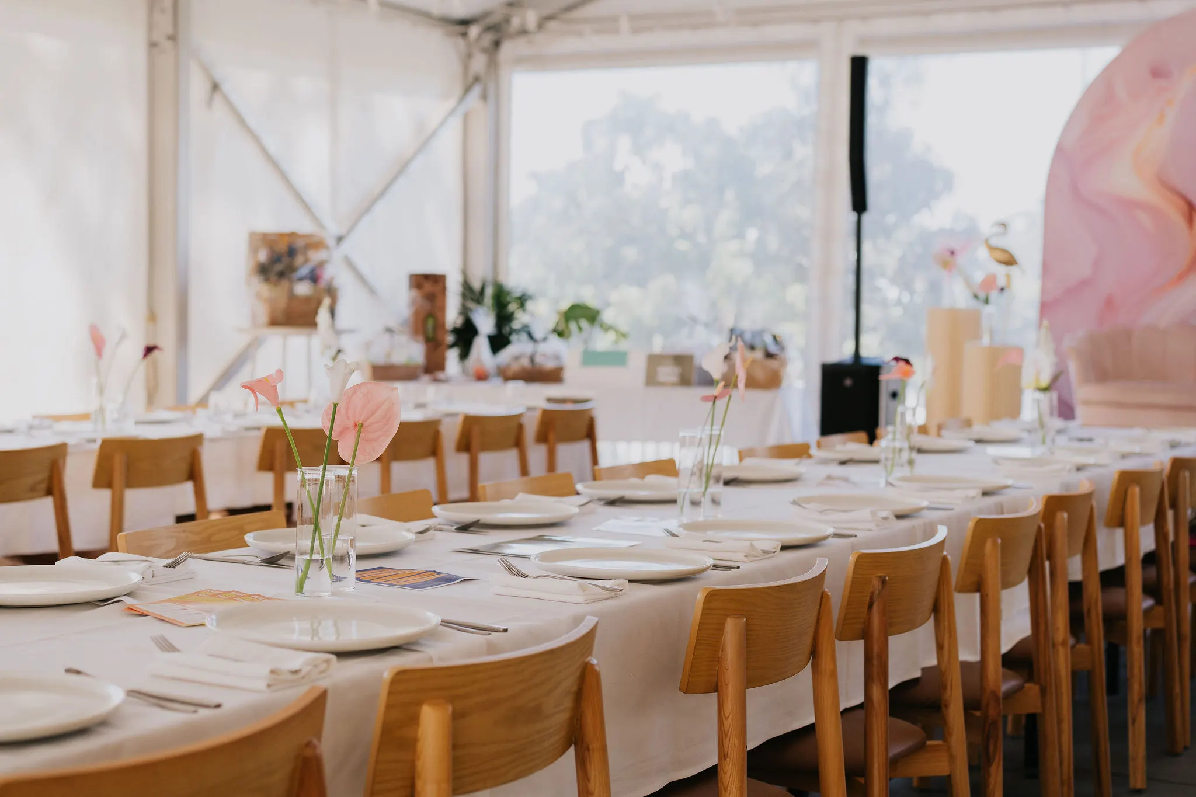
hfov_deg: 36.2
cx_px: 598
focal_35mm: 55
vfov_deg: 24.6
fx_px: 1827
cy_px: 398
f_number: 3.5
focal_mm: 55
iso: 500
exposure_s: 1/250
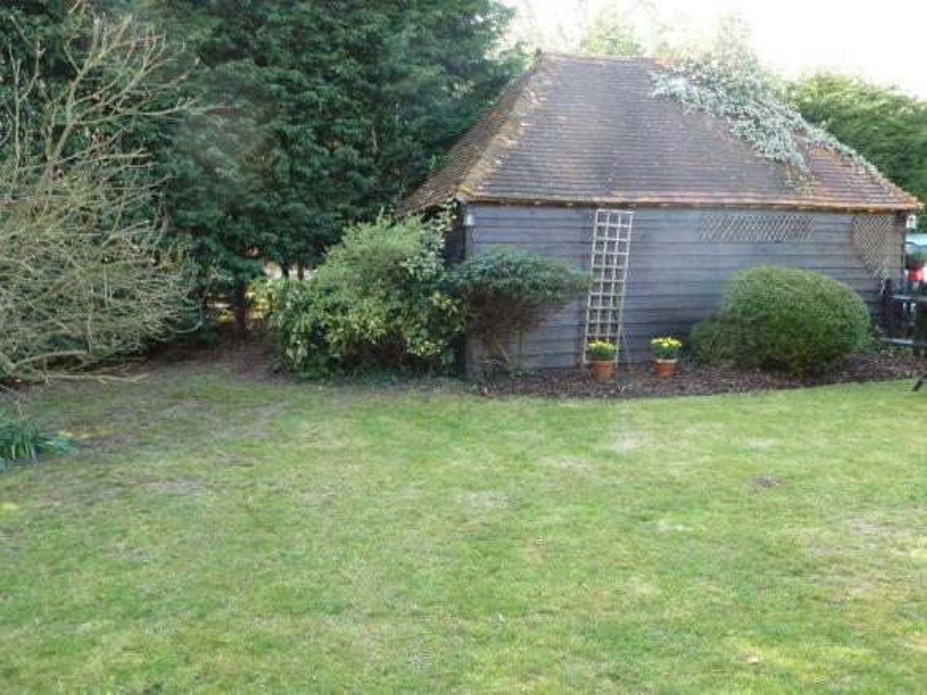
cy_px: 348
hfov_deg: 63.5
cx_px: 464
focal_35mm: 28
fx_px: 750
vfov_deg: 49.7
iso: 160
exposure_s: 1/60
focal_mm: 5
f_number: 3.5
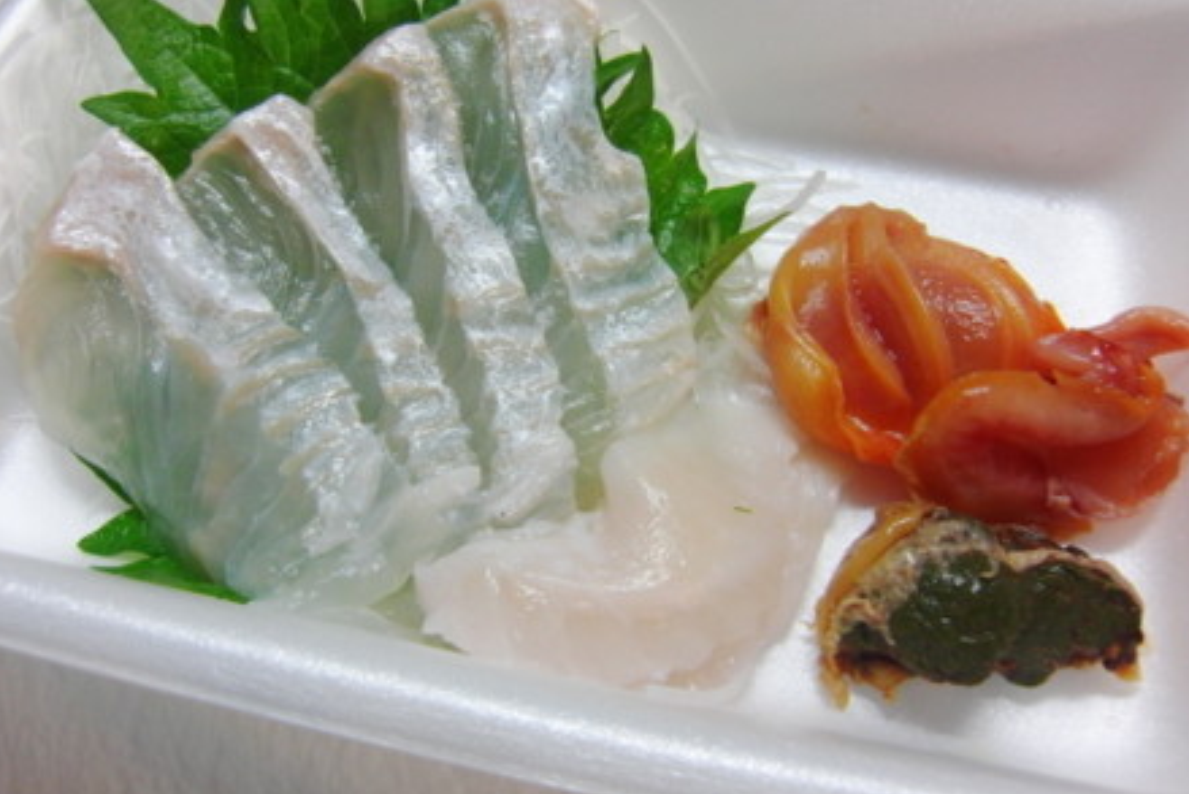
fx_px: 1057
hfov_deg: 58.7
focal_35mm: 32
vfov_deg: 41.1
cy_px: 369
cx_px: 585
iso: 400
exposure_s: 1/30
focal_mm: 5.2
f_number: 3.5
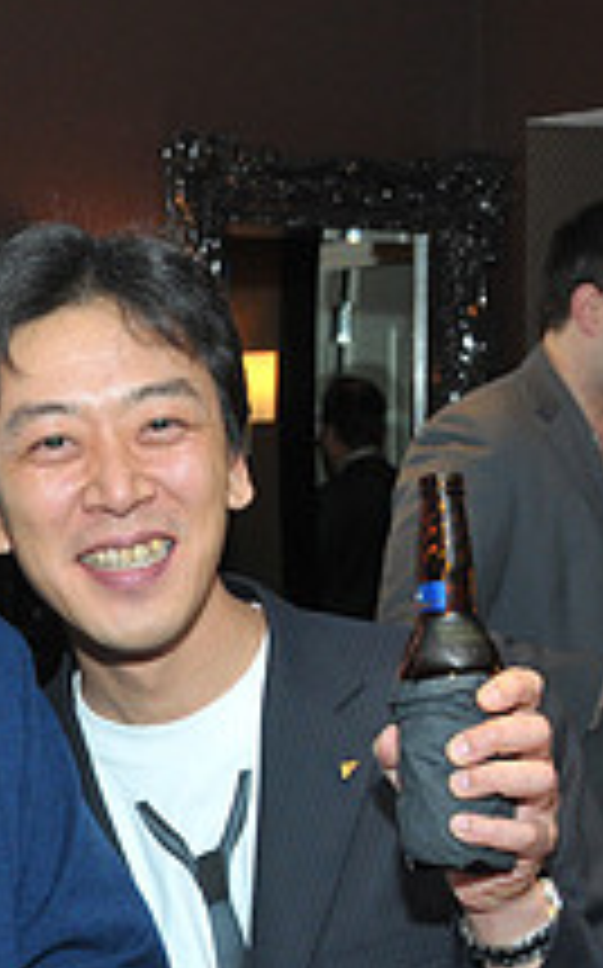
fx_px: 2608
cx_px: 18
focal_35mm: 99
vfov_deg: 20.7
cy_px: 808
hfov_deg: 13.0
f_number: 5.6
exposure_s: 1/40
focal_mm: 24
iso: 500
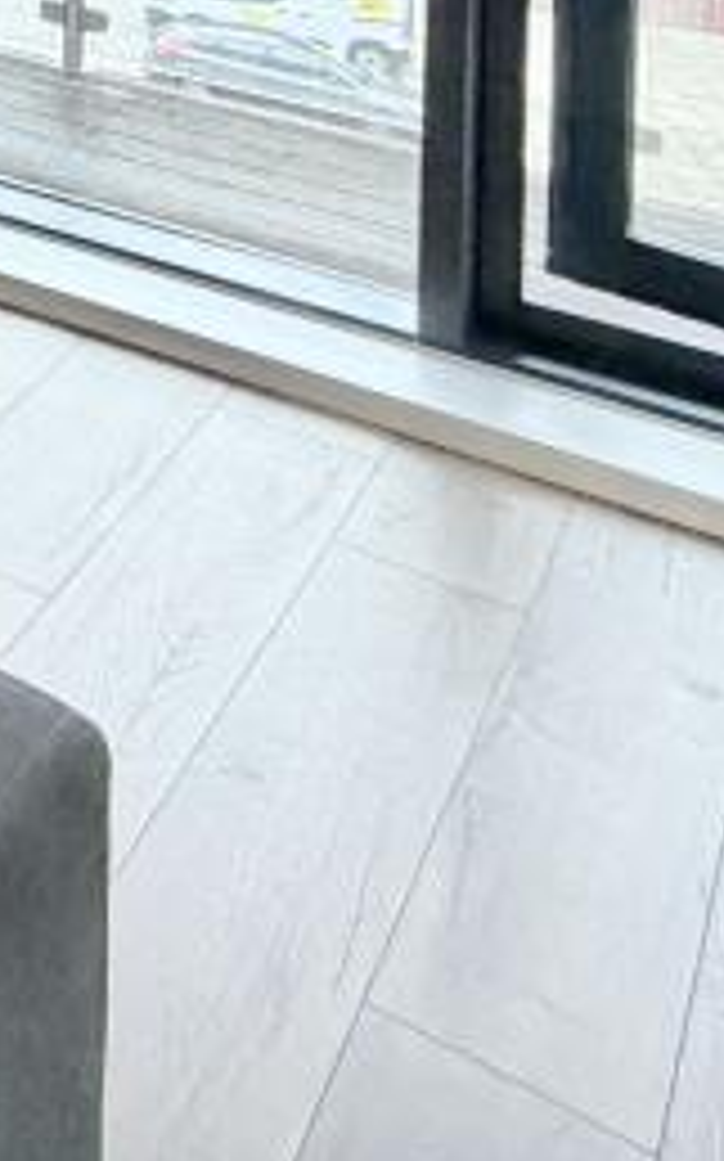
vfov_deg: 26.5
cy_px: -518
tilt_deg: -0.7
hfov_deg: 14.6
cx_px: -994
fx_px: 1865
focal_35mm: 59
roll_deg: -0.5
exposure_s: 1/100
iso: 250
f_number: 2.2
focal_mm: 2.22
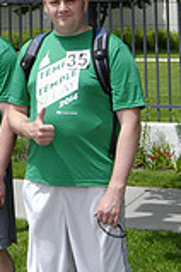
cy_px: -33
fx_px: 949
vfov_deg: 15.8
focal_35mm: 126
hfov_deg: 10.6
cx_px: -82
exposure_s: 1/500
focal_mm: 23
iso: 400
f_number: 10
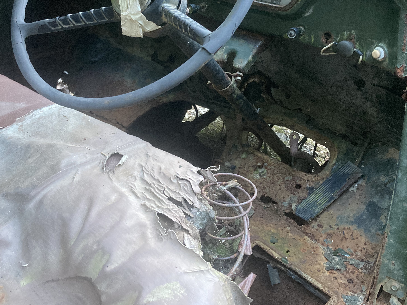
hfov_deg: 47.8
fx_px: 459
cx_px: 188
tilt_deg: -23.4
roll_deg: -8.3
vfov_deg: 36.5
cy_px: 105
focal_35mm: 39
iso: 320
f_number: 1.8
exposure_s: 1/45
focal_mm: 3.99
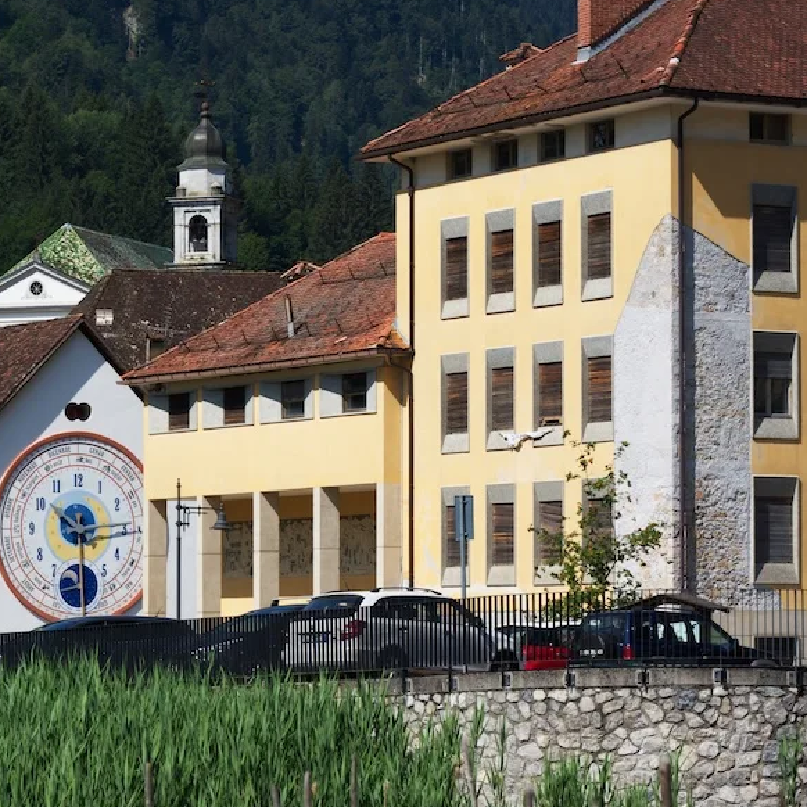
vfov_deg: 11.7
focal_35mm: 149
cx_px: 71
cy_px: 523
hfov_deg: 11.6
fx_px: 3930
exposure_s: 1/160
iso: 64
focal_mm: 85
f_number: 9
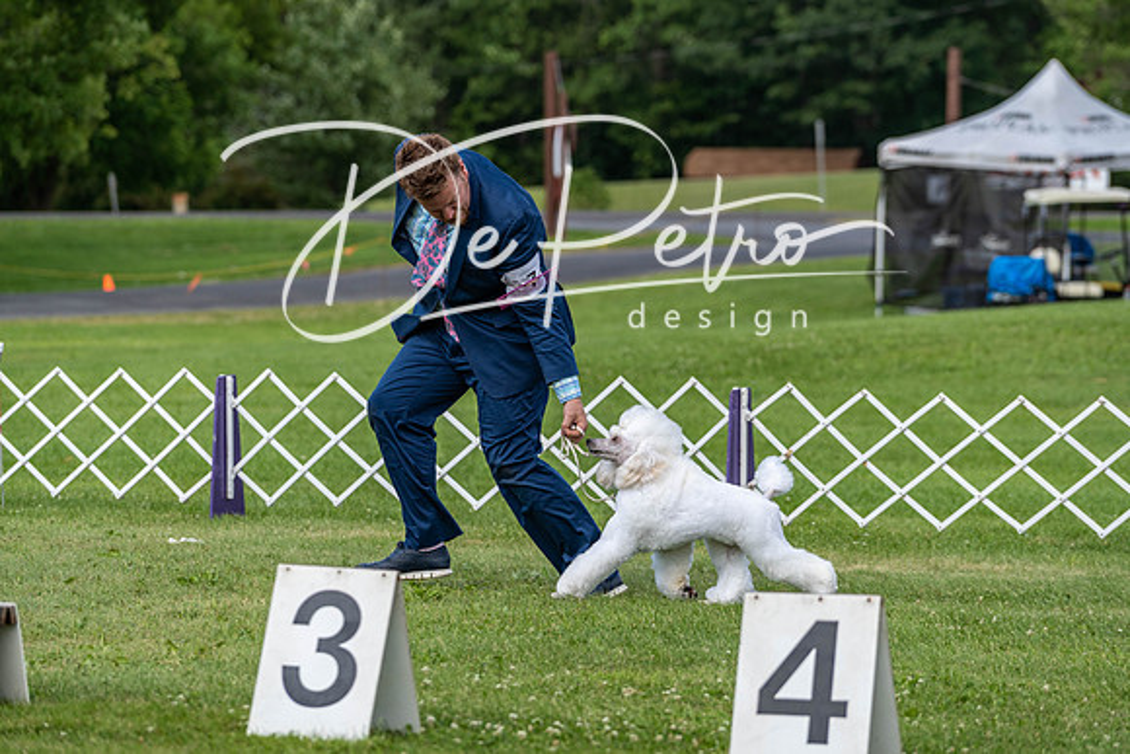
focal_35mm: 166
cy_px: 377
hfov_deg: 12.4
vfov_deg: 8.3
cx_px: 565
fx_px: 5212
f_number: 5
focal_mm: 166
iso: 320
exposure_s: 1/1000
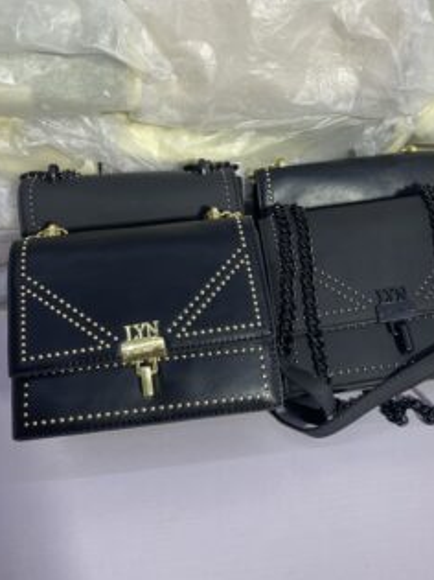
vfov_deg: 55.3
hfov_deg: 42.8
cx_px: 256
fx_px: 552
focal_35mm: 33
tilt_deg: -39.0
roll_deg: +3.9
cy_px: 274
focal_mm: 4.2
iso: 32
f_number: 1.6
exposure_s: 1/127
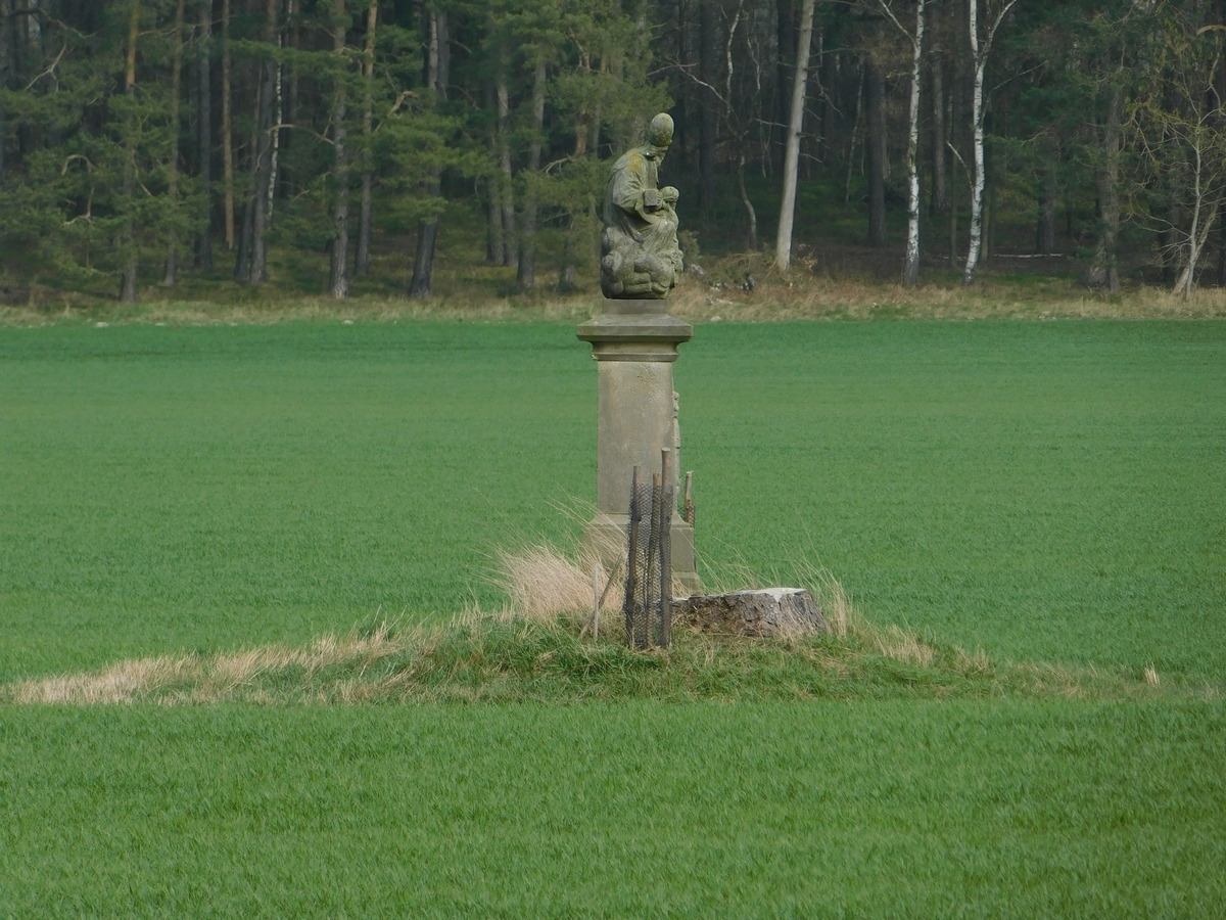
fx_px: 20436
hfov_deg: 3.4
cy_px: 460
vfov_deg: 2.6
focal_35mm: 577
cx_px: 613
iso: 125
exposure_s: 1/320
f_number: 6
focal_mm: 102.5
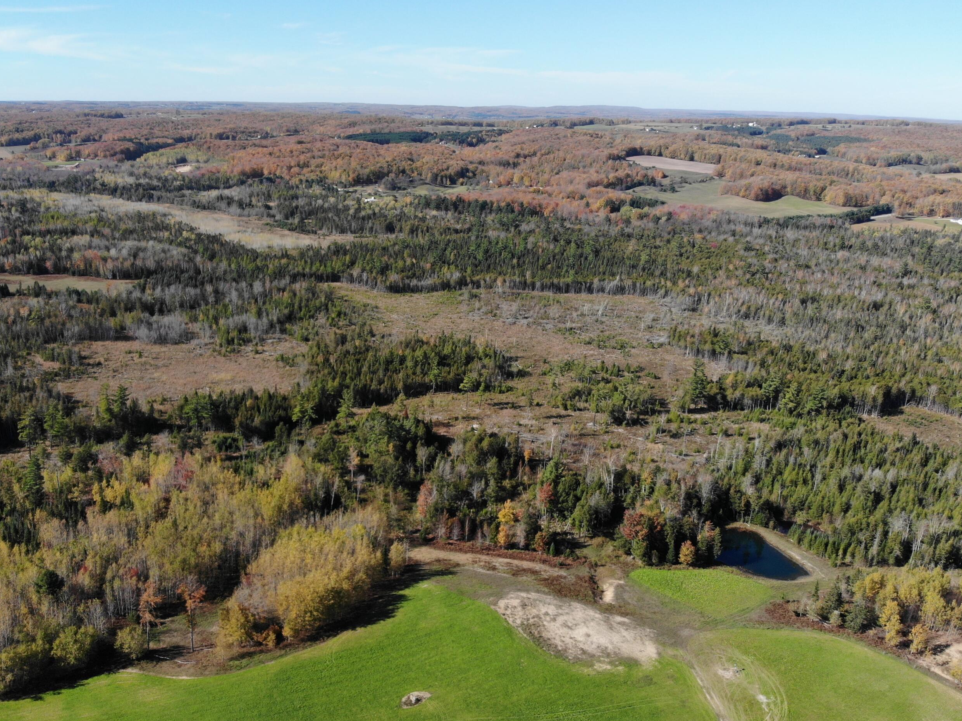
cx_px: 402
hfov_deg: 61.3
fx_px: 806
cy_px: 360
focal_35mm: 29
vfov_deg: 48.2
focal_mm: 4.5
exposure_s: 1/744
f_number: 2.8
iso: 100
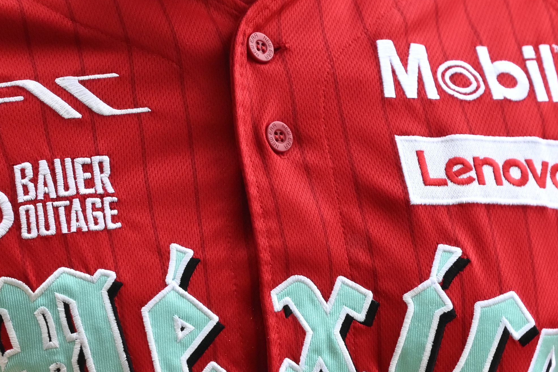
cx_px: 317
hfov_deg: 1.2
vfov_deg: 0.8
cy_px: -49
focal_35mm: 1680
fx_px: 26034
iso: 400
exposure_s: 1/3200
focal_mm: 400
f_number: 2.8
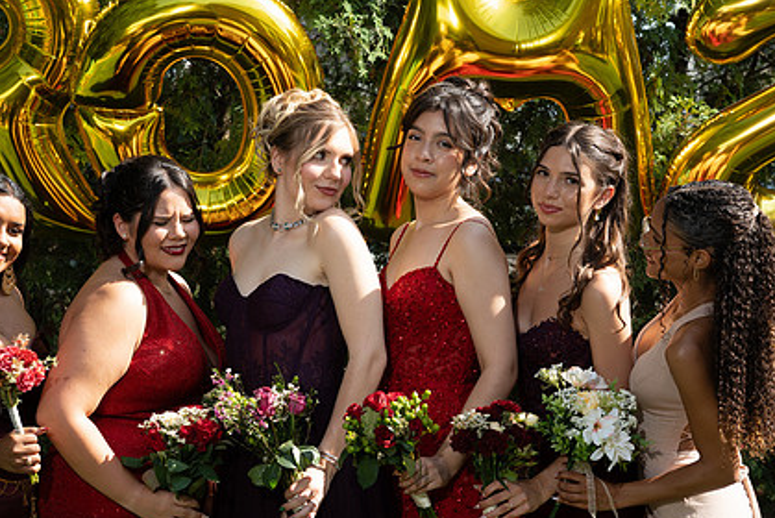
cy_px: 293
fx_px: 1788
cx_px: 337
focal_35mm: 83
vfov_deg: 16.5
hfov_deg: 24.4
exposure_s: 1/250
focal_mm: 60
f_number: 5
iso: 100
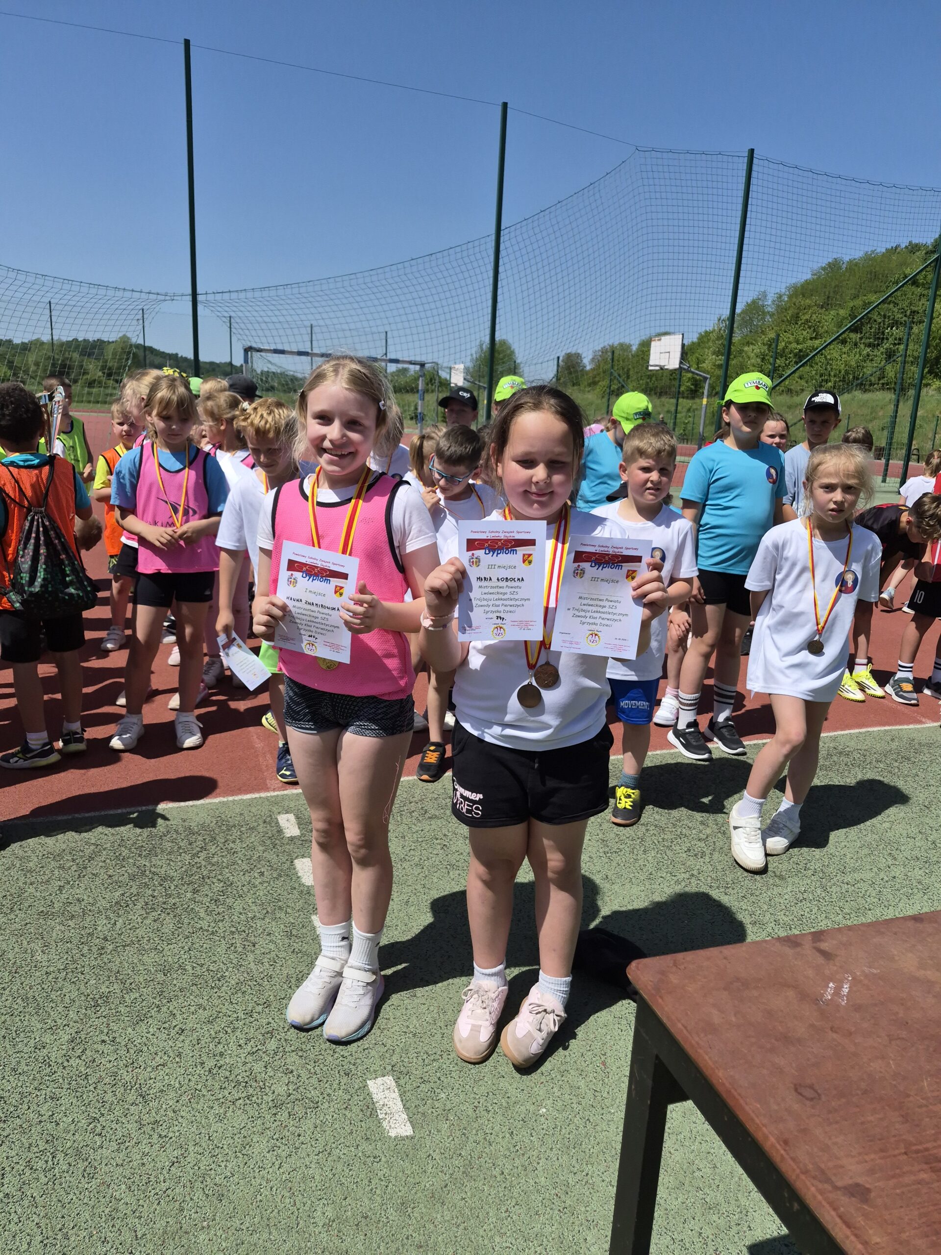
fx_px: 834
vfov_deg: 73.9
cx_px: 470
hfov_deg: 58.9
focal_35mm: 23
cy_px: 628
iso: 80
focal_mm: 5.4
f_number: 1.8
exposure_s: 1/7696
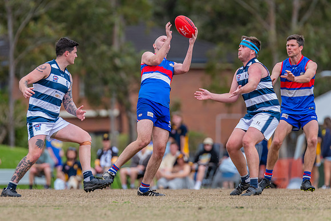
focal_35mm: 544
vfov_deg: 2.5
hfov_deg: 3.8
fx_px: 5003
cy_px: 81
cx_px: 121
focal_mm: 420
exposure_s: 1/2000
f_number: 5
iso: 800
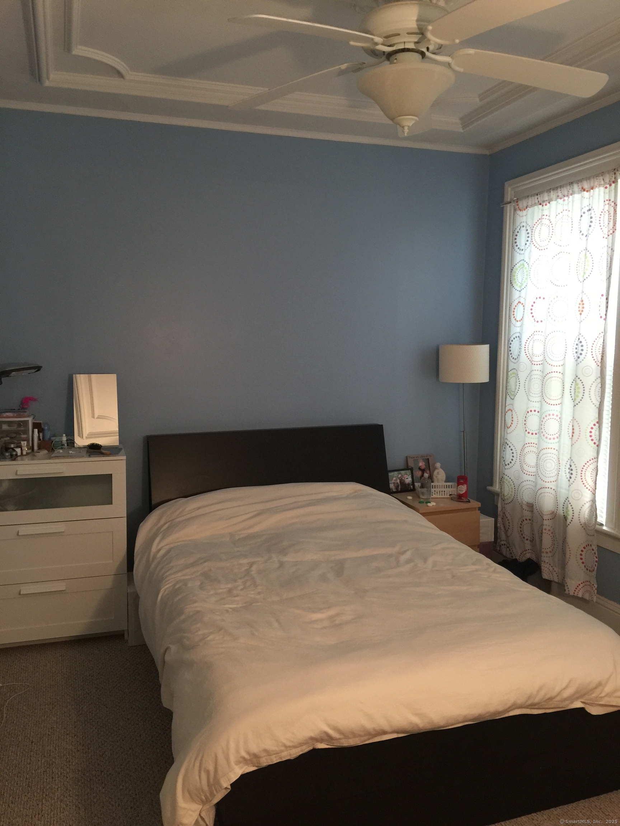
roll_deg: -0.8
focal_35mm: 29
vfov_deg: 61.7
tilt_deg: -4.9
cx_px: 310
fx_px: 693
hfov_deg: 48.2
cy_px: 413
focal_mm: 4.15
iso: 100
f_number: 2.2
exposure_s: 1/10
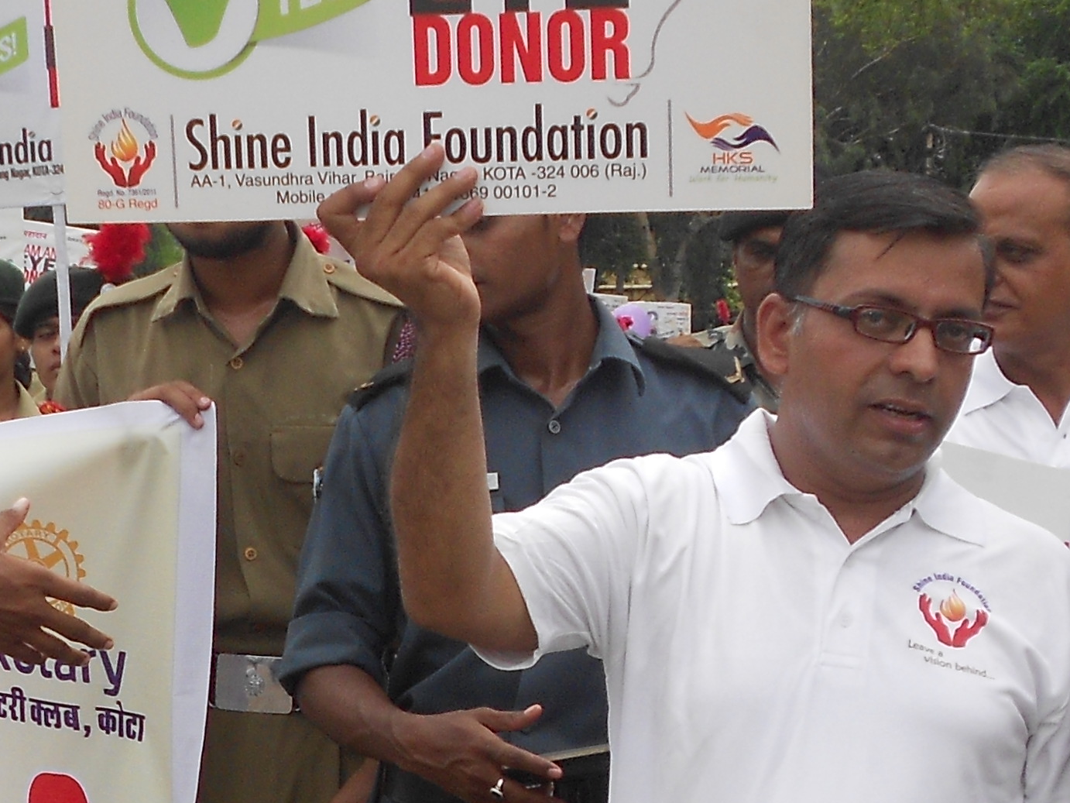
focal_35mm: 100
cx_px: 334
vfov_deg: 14.6
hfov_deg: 19.6
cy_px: 759
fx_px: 3092
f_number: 3.6
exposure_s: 1/640
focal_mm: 6
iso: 80
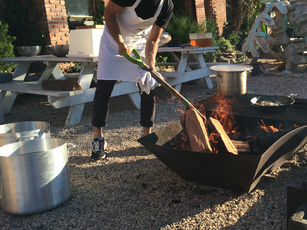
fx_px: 372
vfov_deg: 34.3
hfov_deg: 44.0
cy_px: 97
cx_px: 209
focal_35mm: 42
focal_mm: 4.15
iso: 32
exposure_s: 1/760
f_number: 2.2
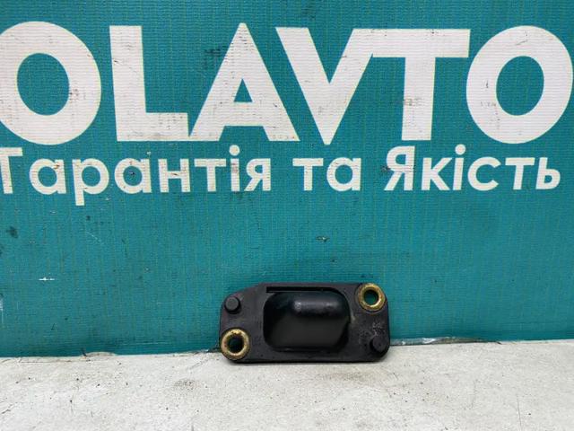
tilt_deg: -13.6
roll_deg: +0.3
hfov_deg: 67.3
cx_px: 287
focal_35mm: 26
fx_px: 431
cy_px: 216
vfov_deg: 53.1
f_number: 1.8
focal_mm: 4.25
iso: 80
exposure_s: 1/50
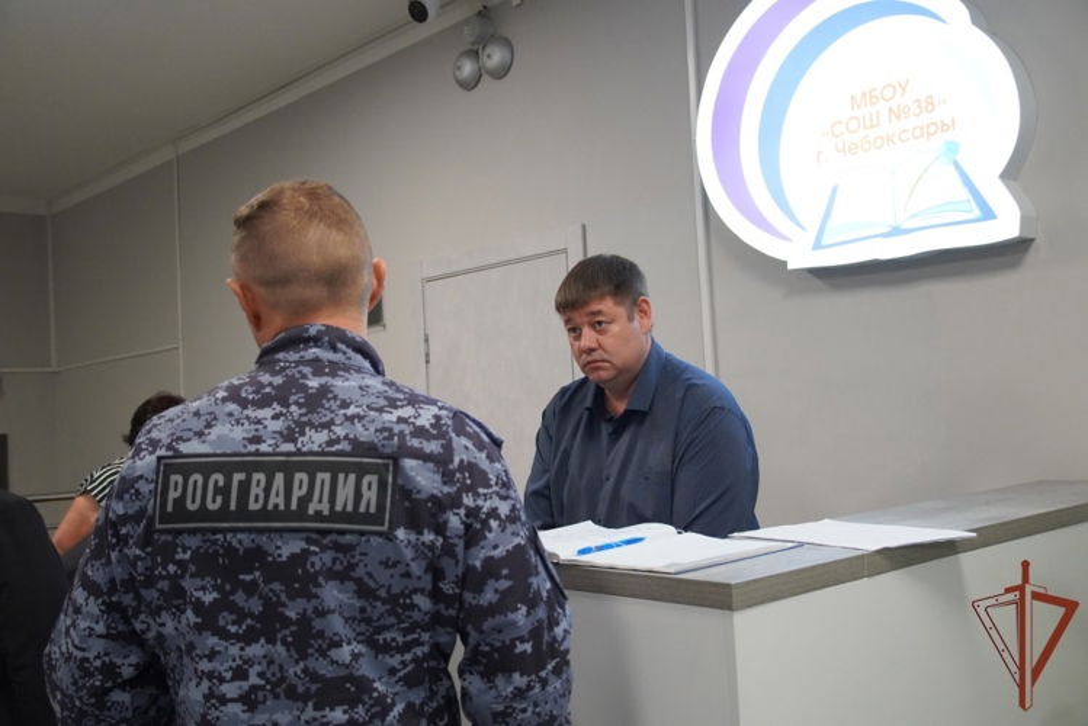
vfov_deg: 35.5
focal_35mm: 38
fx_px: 1134
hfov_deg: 51.3
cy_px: 363
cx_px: 544
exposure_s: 1/160
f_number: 4
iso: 2000
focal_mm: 25
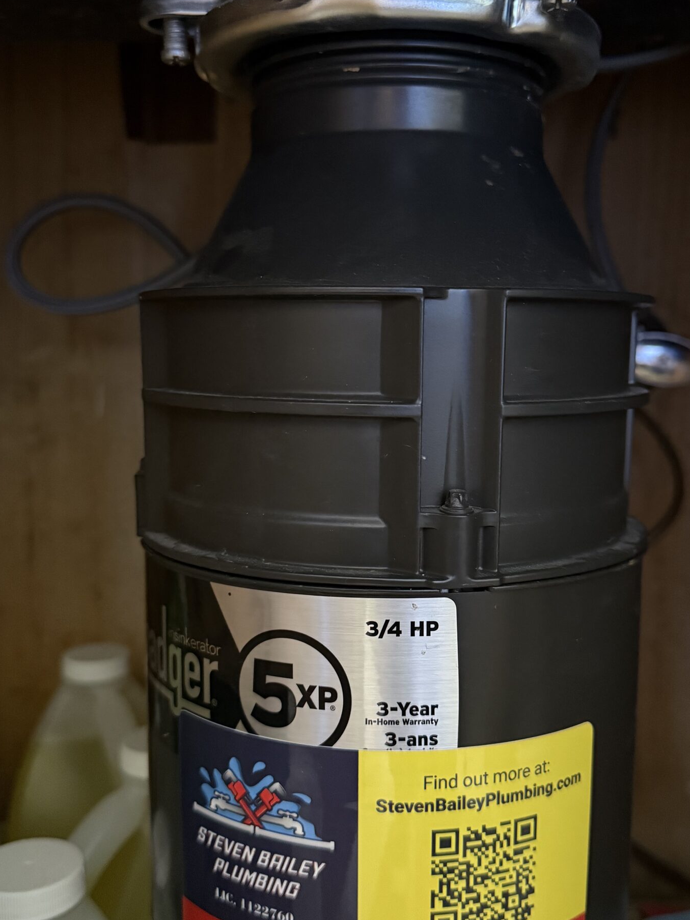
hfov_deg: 41.8
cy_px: 457
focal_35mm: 34
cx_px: 371
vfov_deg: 54.0
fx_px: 904
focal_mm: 6.76
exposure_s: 1/30
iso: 1250
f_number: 1.78
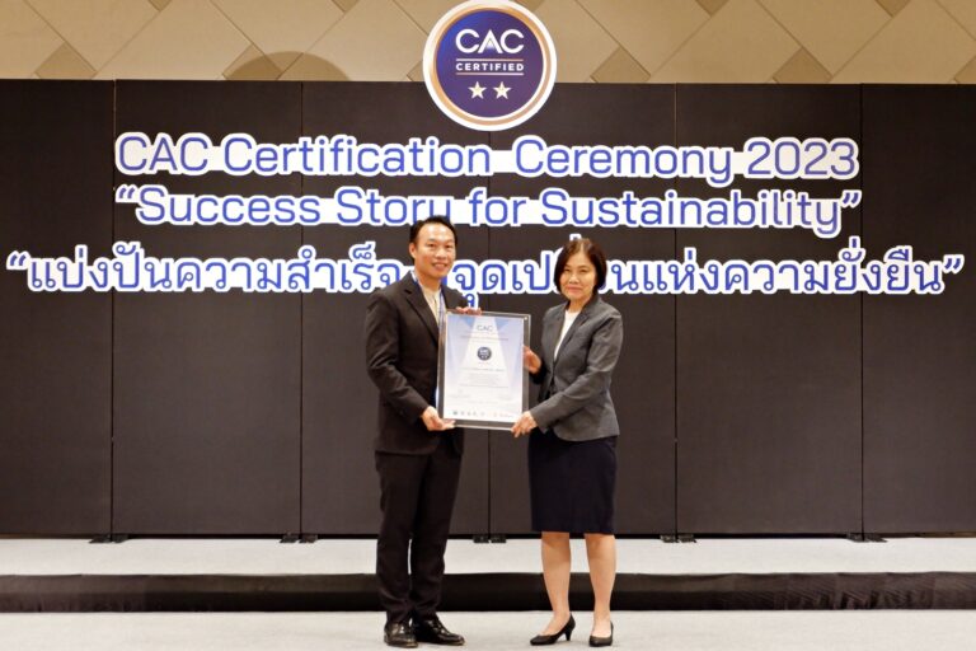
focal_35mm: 65
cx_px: 488
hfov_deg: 31.0
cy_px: 326
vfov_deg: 20.9
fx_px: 1762
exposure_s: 1/50
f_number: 5.6
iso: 1600
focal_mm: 43.4
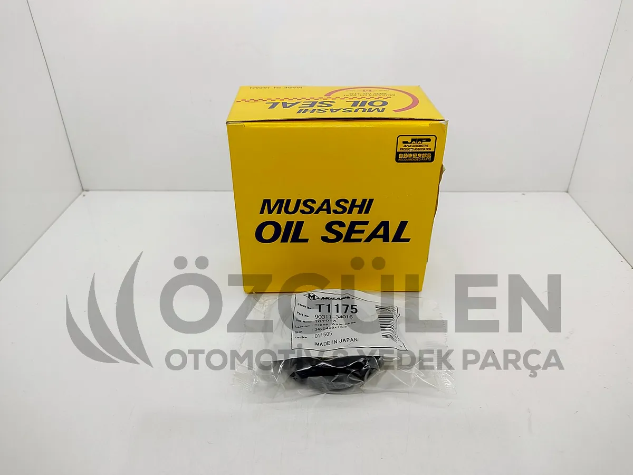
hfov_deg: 67.3
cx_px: 316
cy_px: 238
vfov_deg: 53.1
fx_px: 475
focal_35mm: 26
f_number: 1.79
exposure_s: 1/136
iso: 100
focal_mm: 4.74
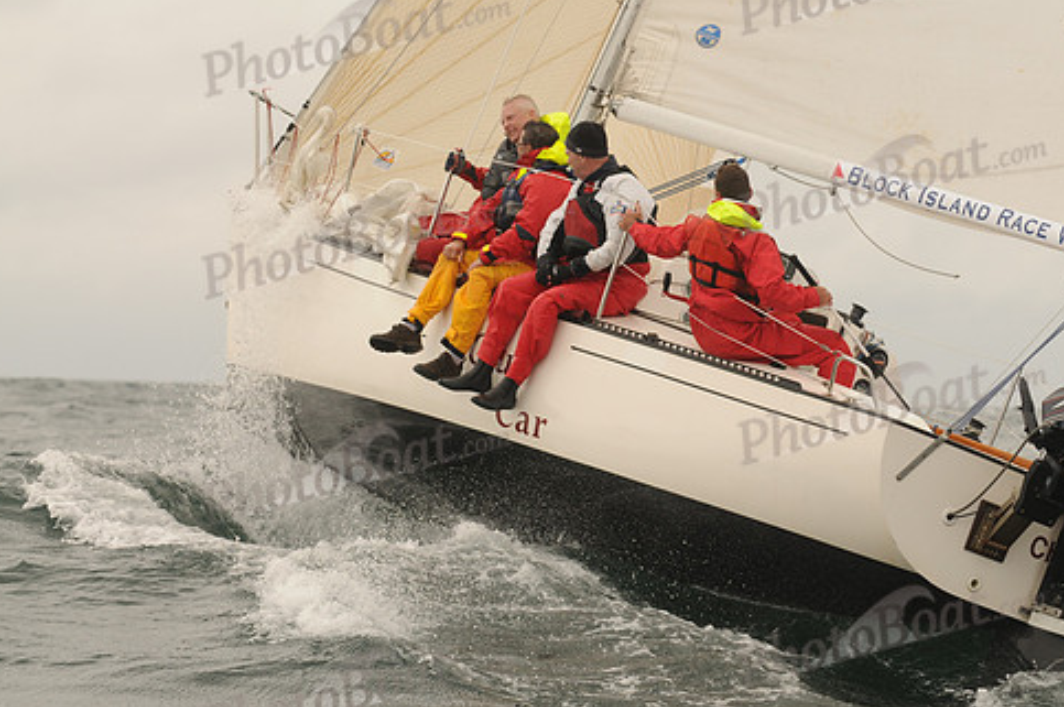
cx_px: 623
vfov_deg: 6.9
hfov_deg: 10.4
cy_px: 325
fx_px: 5846
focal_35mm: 198
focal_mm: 110
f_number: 5
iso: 200
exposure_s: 1/1000
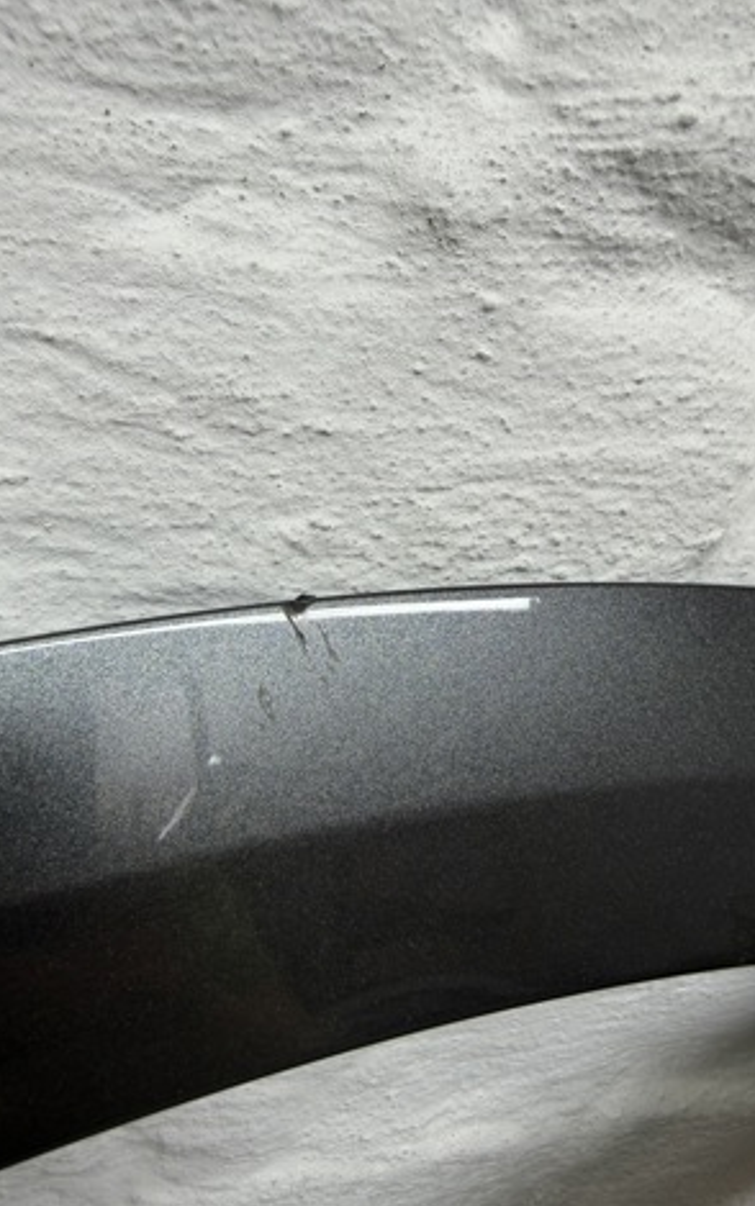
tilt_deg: -17.9
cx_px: 326
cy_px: 600
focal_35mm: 26
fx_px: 855
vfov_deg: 70.4
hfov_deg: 47.5
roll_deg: -9.4
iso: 32
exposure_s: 1/100
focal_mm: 2.22
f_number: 2.2
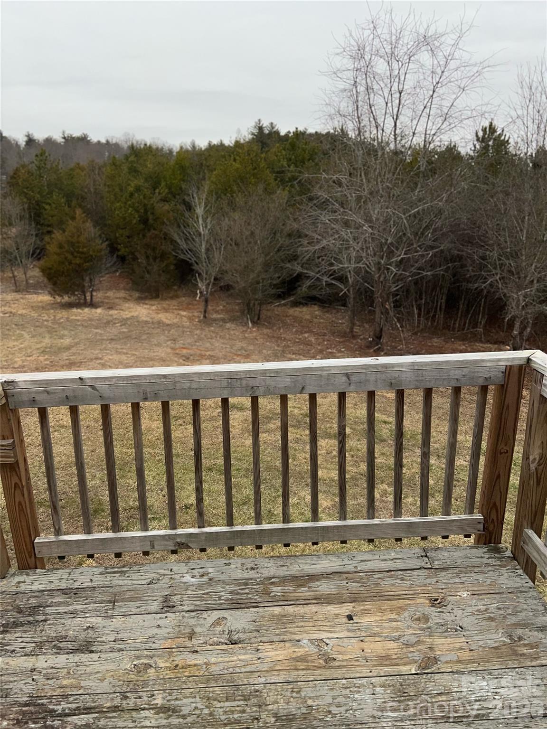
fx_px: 548
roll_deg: +1.3
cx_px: 274
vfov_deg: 67.3
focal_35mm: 26
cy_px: 364
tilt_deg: -18.9
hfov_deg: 53.1
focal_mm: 5.7
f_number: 1.5
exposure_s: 1/1901
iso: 32
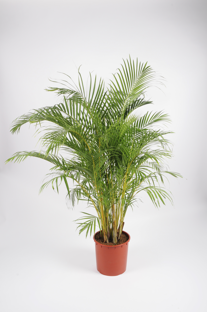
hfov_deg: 39.9
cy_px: 156
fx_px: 285
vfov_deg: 57.3
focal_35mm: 33
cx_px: 104
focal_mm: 22
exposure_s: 1/125
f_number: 13
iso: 250
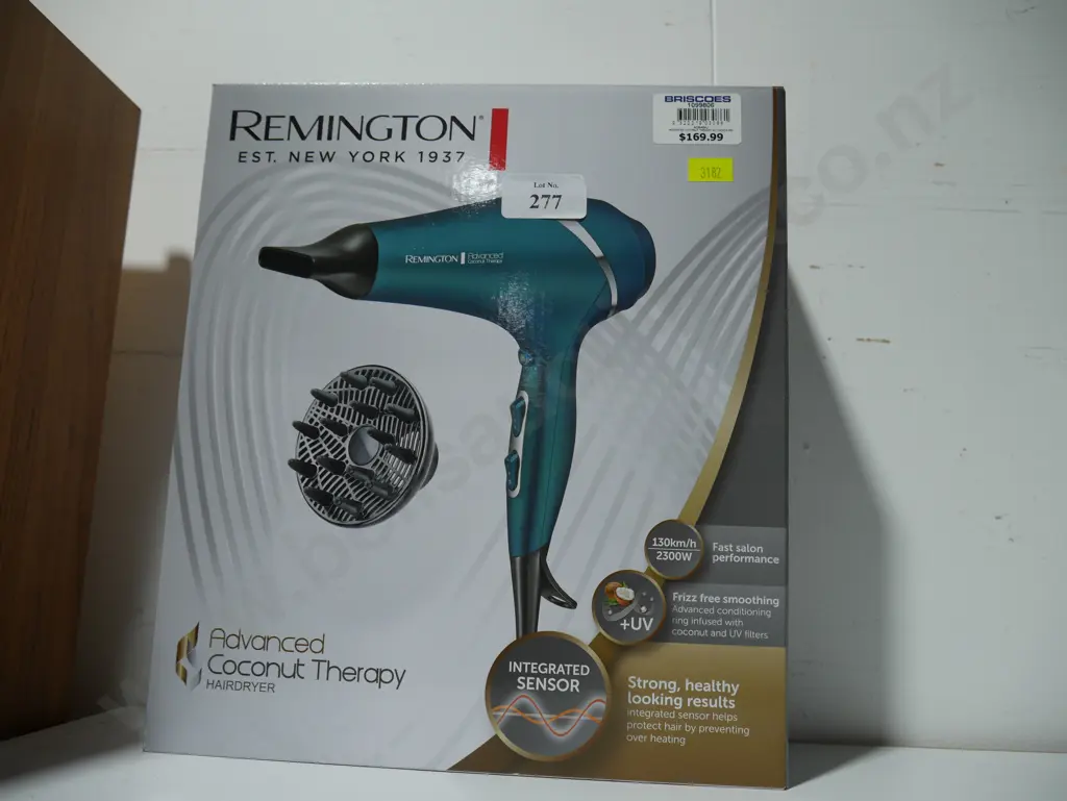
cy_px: 400
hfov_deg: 59.9
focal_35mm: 30
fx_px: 925
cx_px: 534
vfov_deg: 46.8
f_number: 4.5
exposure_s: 1/125
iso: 200
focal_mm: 15
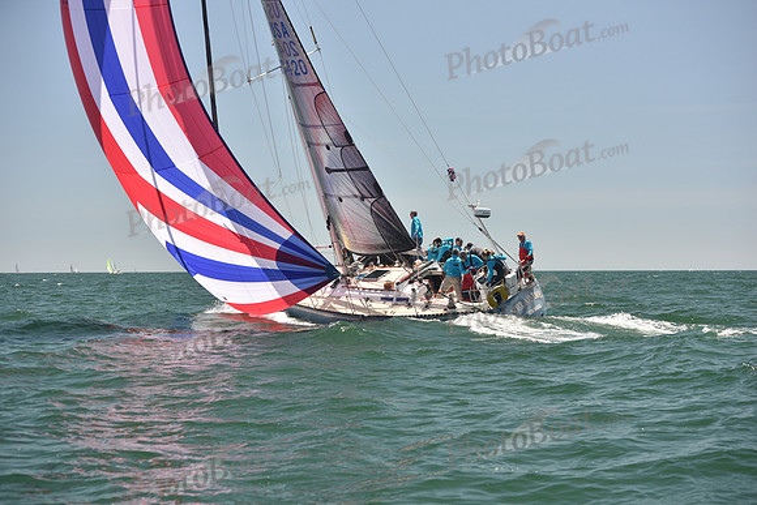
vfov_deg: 19.5
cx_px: 378
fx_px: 1472
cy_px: 252
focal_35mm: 70
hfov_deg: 28.8
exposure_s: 1/800
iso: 250
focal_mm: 70
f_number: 4.5
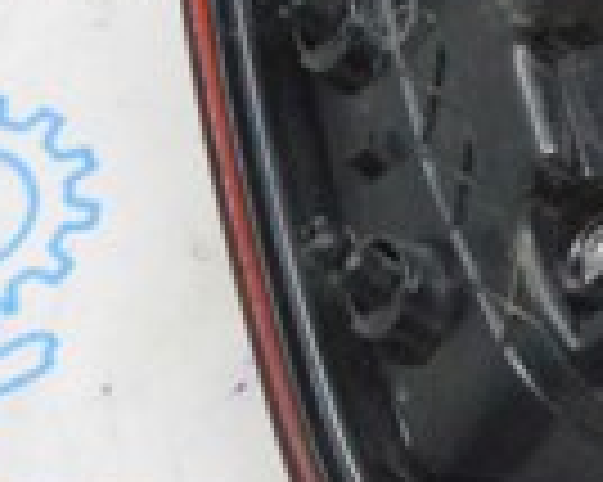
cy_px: 97
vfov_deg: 9.6
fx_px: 2871
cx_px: 1089
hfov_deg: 11.2
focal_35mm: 161
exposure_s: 1/15
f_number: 20
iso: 6400
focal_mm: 24
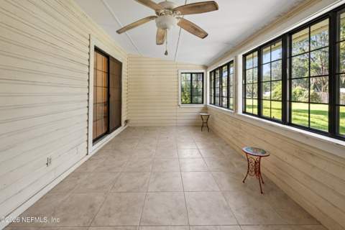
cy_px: 115
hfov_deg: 104.3
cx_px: 172
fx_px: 134
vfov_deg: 81.2
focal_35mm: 14
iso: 400
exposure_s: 1/60
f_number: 8
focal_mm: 14
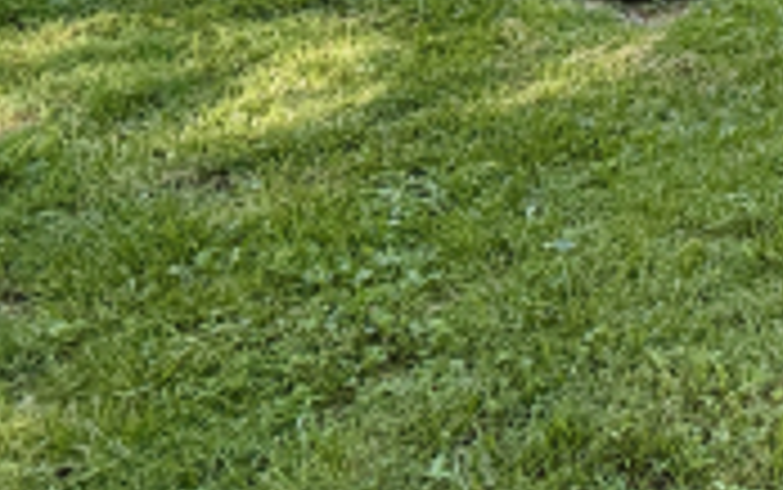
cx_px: 1091
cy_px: -270
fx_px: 1217
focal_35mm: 57
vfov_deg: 19.5
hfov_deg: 27.7
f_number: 2.2
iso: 80
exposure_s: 1/121
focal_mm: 2.22
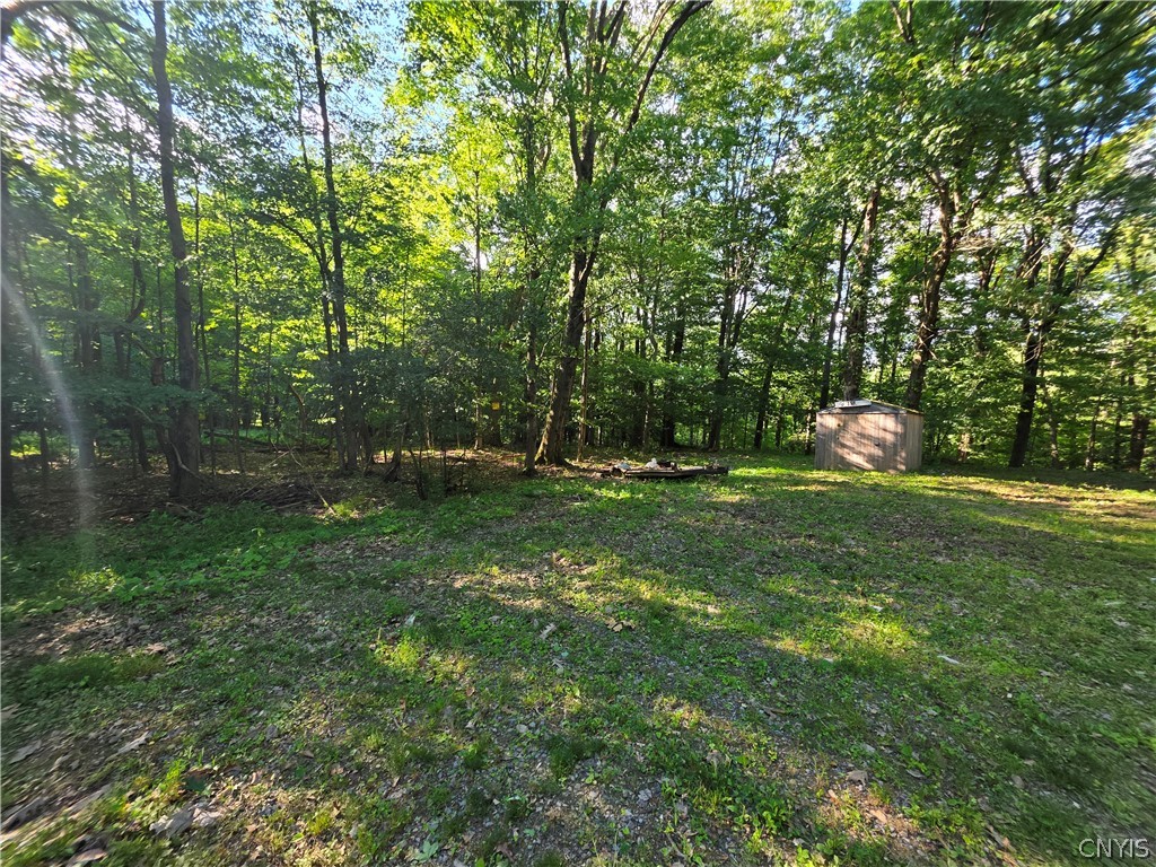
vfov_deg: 89.9
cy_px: 434
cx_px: 578
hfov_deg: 106.2
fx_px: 434
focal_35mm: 13
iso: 40
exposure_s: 1/120
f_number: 1.9
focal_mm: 2.2
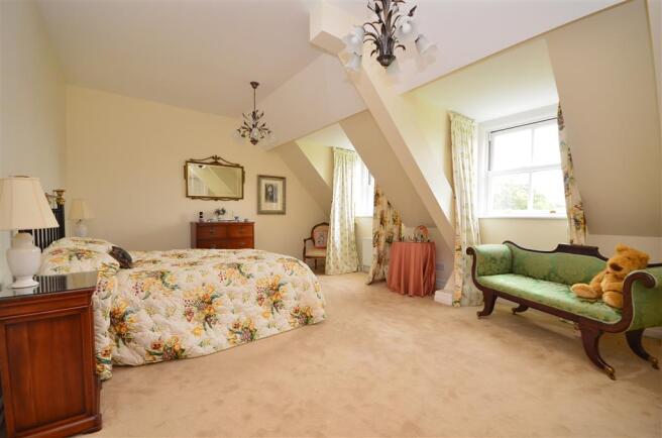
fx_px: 275
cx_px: 331
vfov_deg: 77.0
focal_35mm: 15
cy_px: 219
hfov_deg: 100.5
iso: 400
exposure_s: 1/15
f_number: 7.1
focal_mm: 10
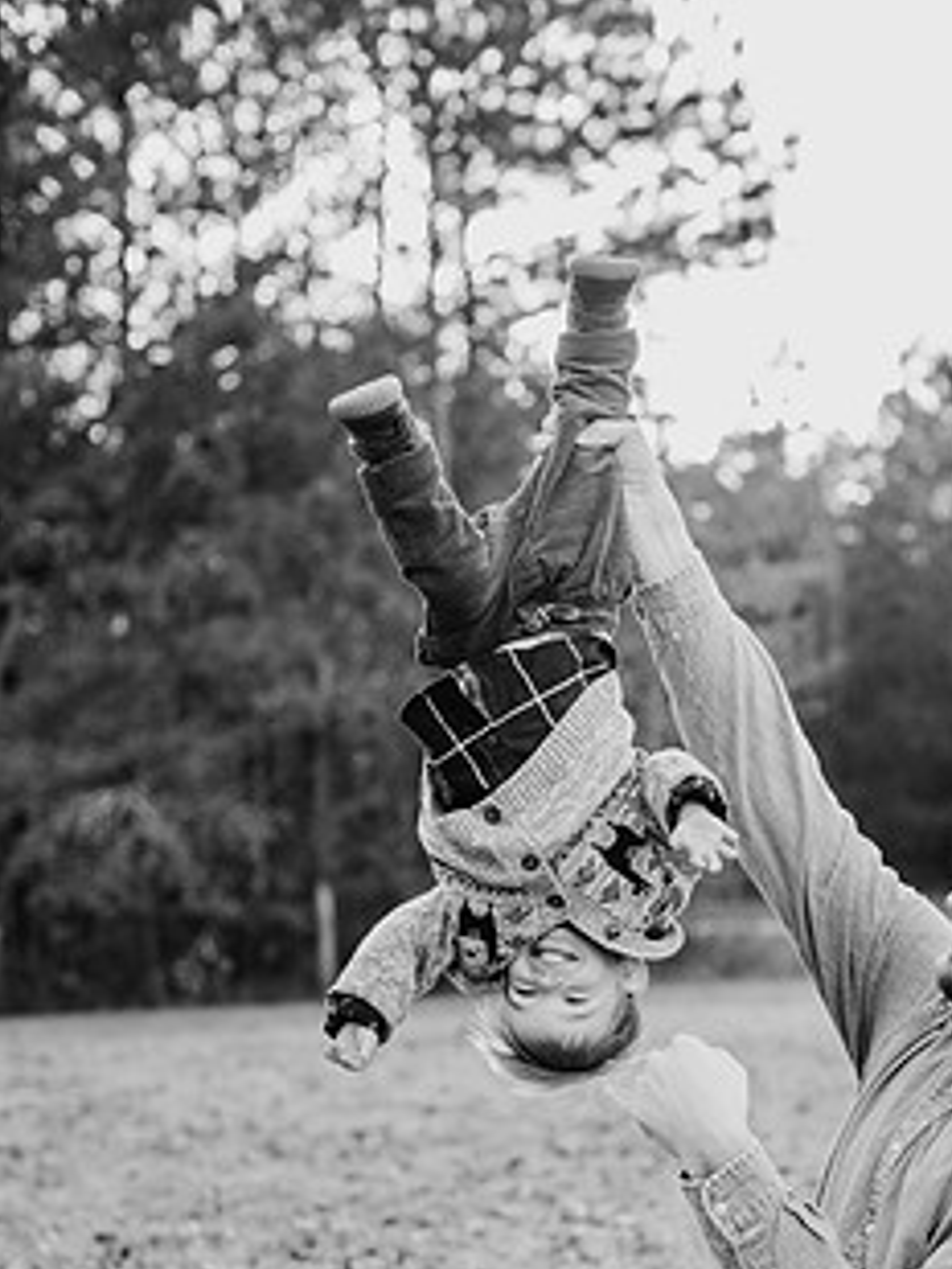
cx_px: 607
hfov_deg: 21.0
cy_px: 858
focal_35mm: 70
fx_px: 2565
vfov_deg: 27.6
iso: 500
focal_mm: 50
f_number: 2.8
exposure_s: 1/1000
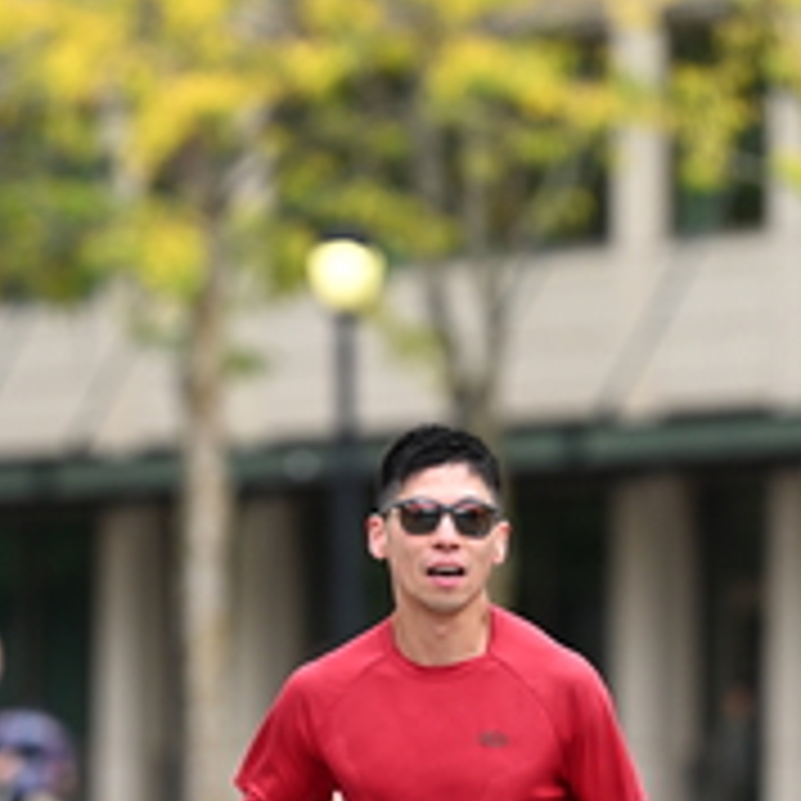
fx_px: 11702
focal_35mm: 447
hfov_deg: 3.9
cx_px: 452
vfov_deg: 3.9
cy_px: 536
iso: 640
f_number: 2.8
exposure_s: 1/2000
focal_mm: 170
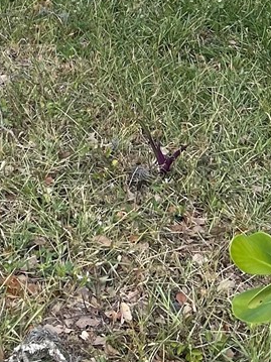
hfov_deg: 12.6
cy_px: -159
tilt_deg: -3.4
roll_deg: -3.1
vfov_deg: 15.8
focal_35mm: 116
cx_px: -15
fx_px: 1212
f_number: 1.5
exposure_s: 1/1029
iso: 50
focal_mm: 5.7
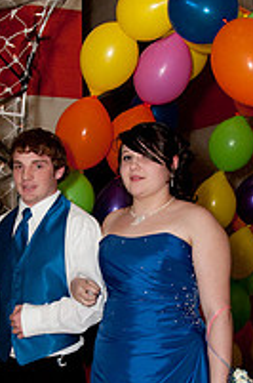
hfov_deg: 18.3
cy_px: 267
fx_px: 784
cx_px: 90
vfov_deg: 27.2
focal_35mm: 74
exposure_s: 1/180
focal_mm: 22
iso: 400
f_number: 8
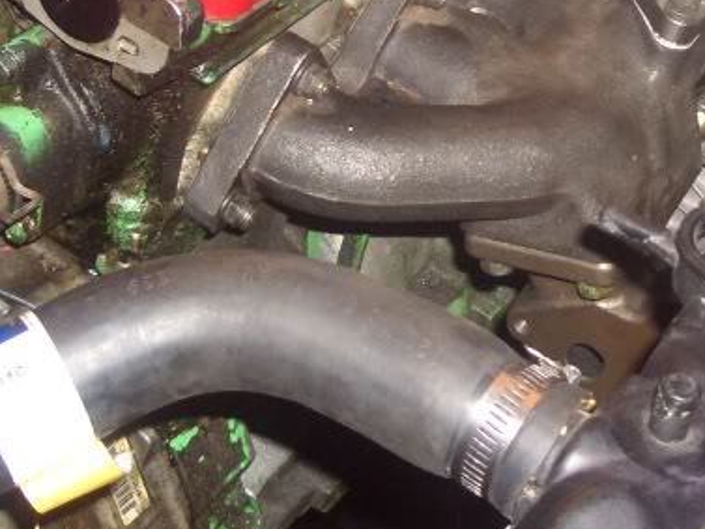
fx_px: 1935
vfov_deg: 15.5
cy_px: 108
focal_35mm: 95
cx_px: 567
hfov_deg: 20.4
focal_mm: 5.8
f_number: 2.6
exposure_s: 1/60
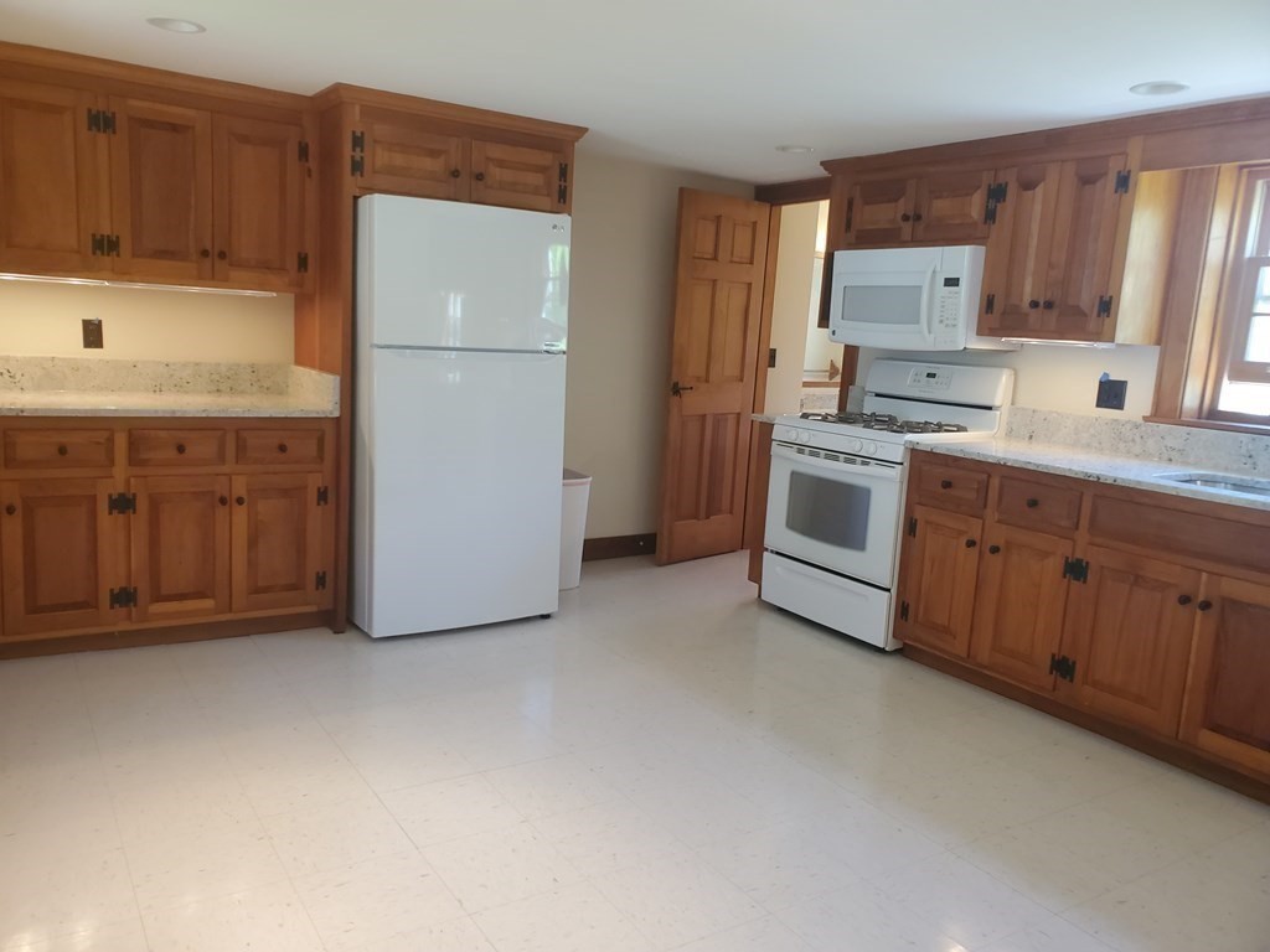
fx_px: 954
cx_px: 635
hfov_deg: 67.3
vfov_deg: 53.1
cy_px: 476
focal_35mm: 26
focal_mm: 4.3
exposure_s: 1/40
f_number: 2.4
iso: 200
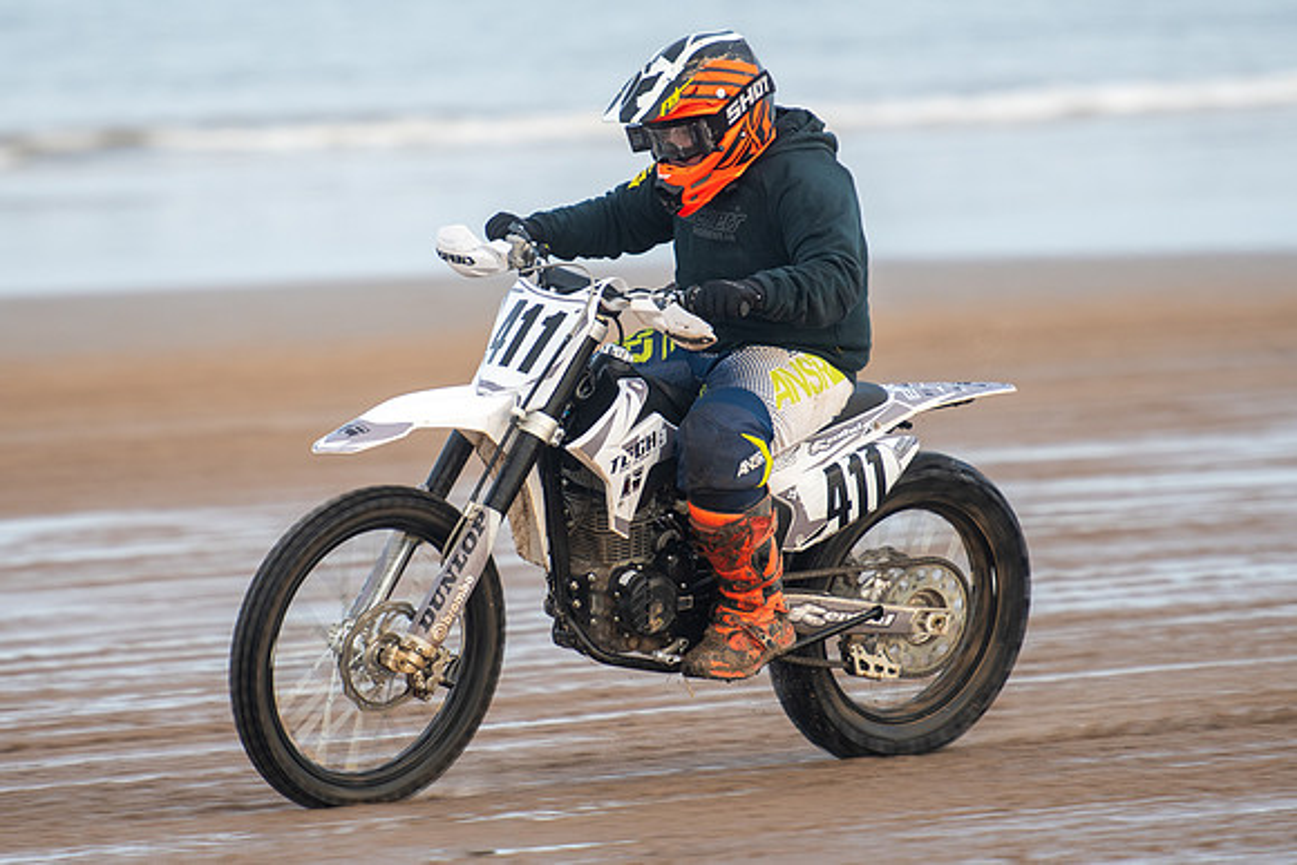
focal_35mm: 362
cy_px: 452
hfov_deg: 5.7
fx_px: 13055
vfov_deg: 3.8
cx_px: 592
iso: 200
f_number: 2.8
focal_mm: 195
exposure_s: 1/400
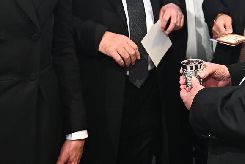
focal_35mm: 58
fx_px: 395
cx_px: 217
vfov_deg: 22.4
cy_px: -4
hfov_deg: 32.9
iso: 1000
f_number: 3.5
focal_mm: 24
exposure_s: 1/200
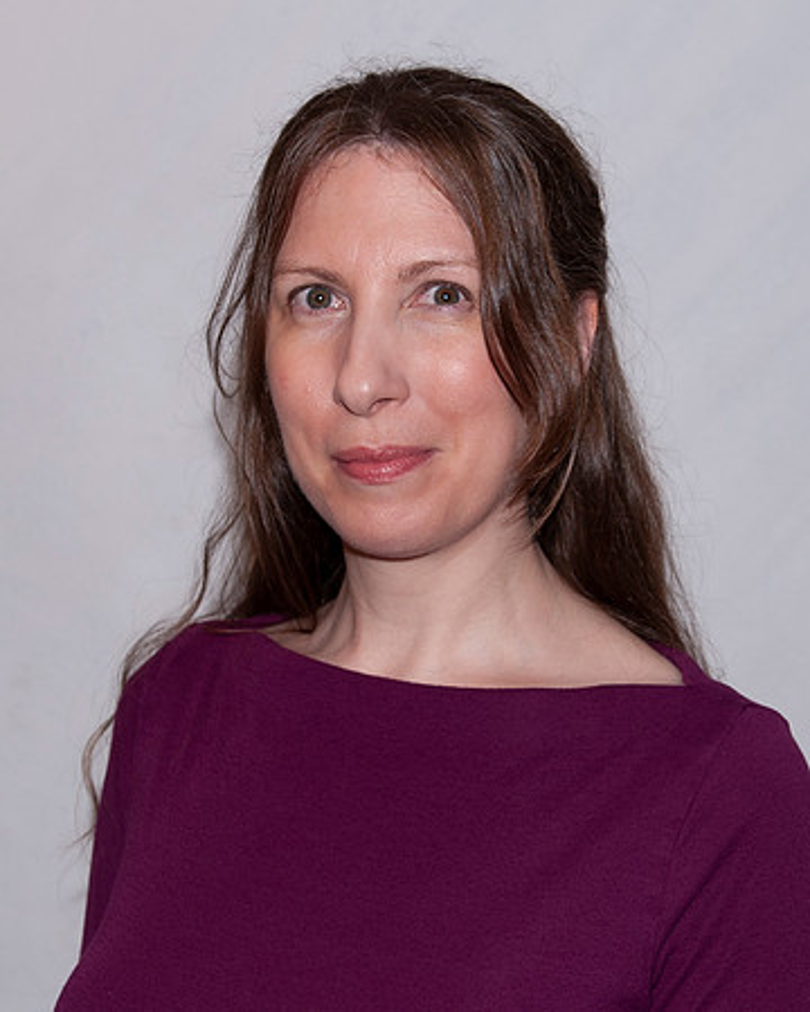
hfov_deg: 17.2
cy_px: 607
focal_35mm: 89
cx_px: 465
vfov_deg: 21.4
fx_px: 2682
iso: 100
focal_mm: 38
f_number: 5
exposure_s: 1/200
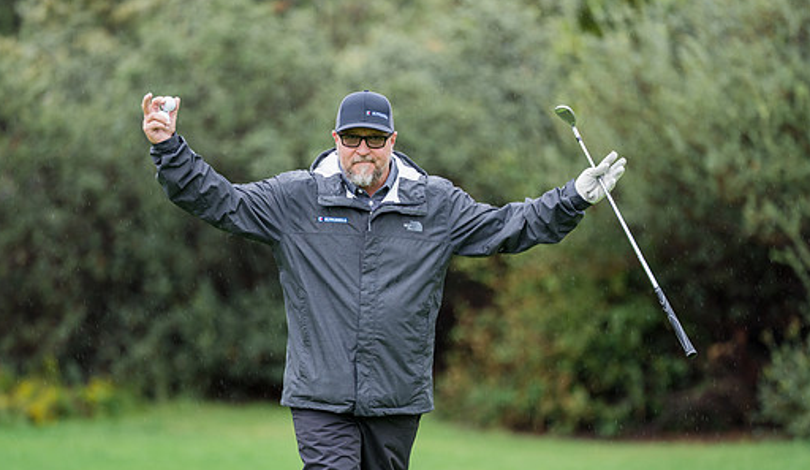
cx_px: 410
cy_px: 296
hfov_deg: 8.8
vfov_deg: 5.1
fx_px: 5280
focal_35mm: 244
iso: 500
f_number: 2.8
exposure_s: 1/400
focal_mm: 200
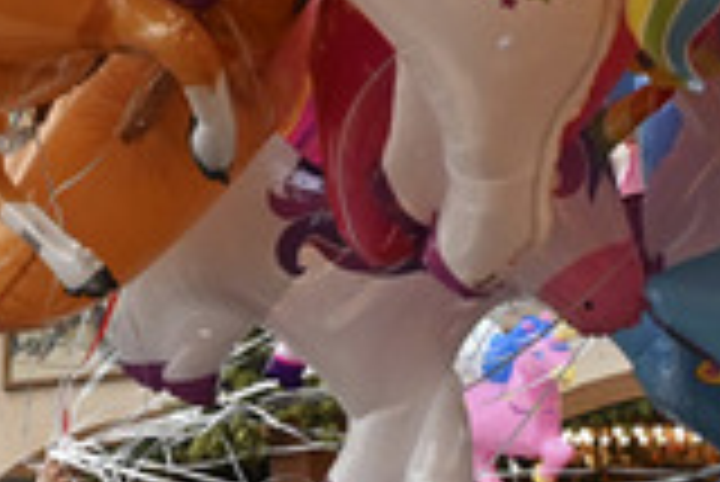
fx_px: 2362
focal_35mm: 118
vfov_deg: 11.6
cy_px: 113
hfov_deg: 17.3
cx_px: 261
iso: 5000
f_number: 7.1
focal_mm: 28
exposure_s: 1/200
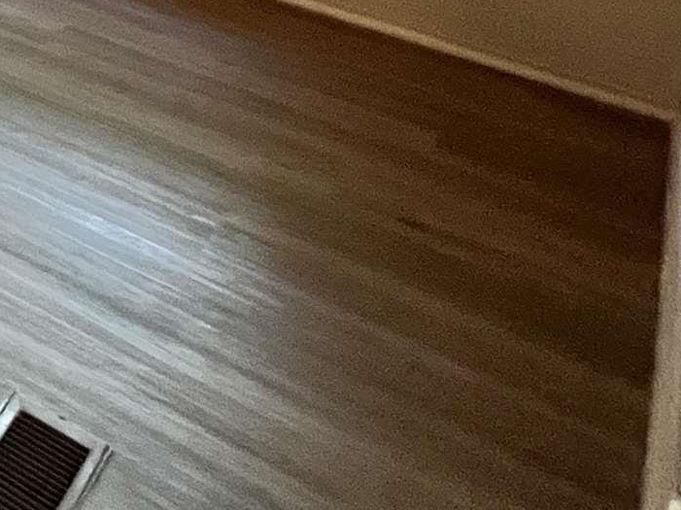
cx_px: -574
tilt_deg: -2.4
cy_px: -548
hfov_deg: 21.1
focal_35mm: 57
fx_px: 1121
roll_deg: -1.1
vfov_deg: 17.3
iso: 640
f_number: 1.8
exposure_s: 1/60
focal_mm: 1.57
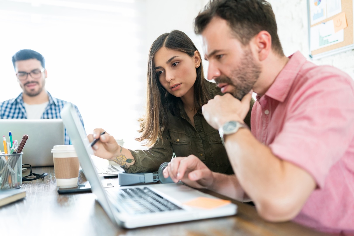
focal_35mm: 35
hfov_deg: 54.4
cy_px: 118
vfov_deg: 37.9
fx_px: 344
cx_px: 177
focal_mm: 35
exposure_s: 1/100
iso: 800
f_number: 1.8
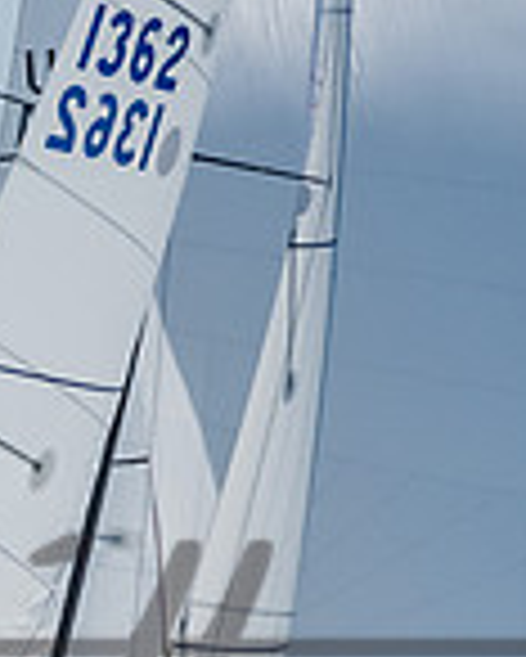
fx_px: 22919
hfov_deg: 1.3
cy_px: 893
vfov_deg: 1.6
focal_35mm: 1179
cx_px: -575
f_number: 14
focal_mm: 180
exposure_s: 1/1600
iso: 640
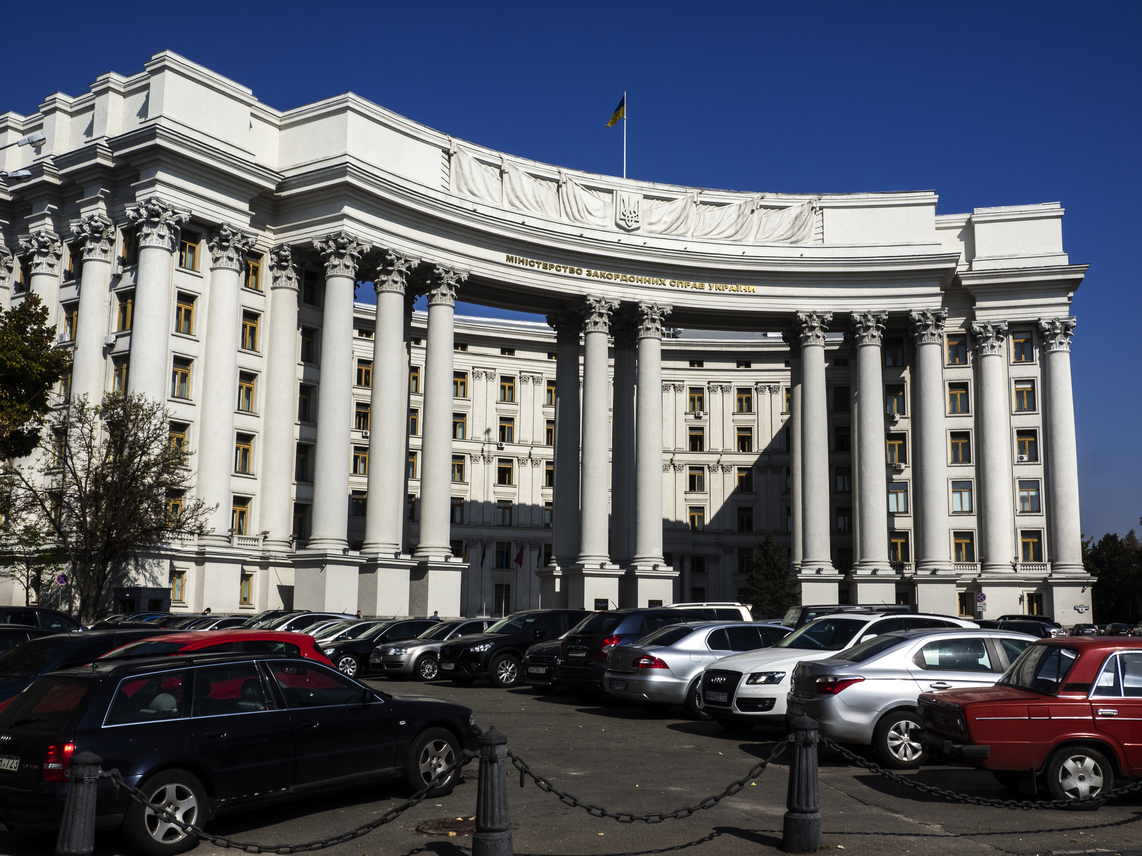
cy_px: 428
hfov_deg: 49.0
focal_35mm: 38
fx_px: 1254
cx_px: 571
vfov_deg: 37.7
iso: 200
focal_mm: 19
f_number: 11
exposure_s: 1/500
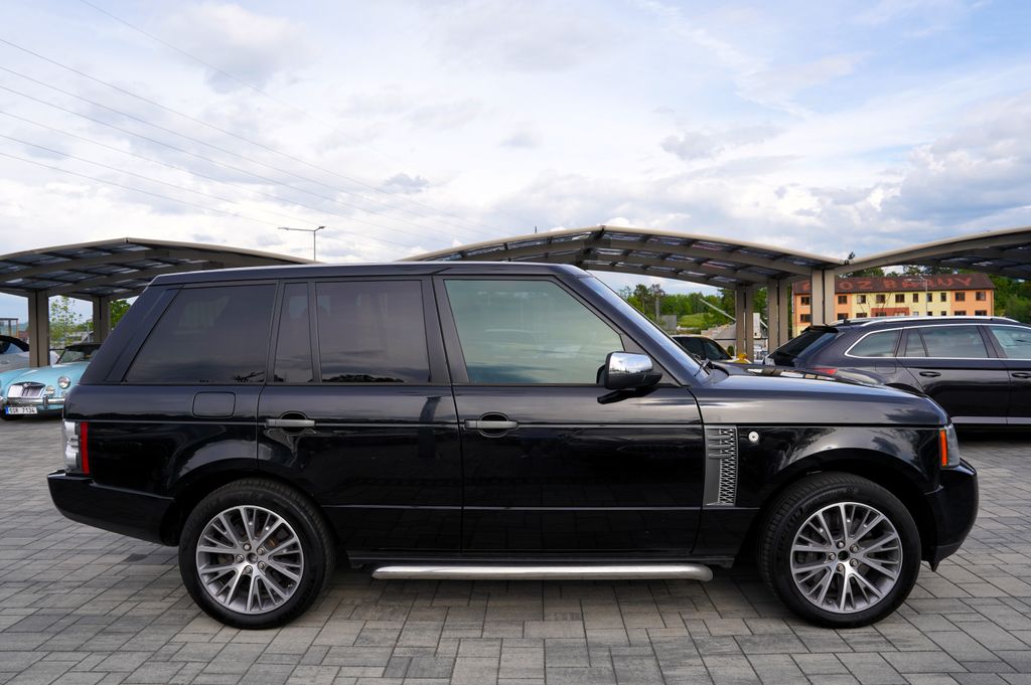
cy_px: 342
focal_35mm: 24
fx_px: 687
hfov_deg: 73.8
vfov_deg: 53.1
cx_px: 516
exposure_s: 1/250
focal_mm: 24
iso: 100
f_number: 8
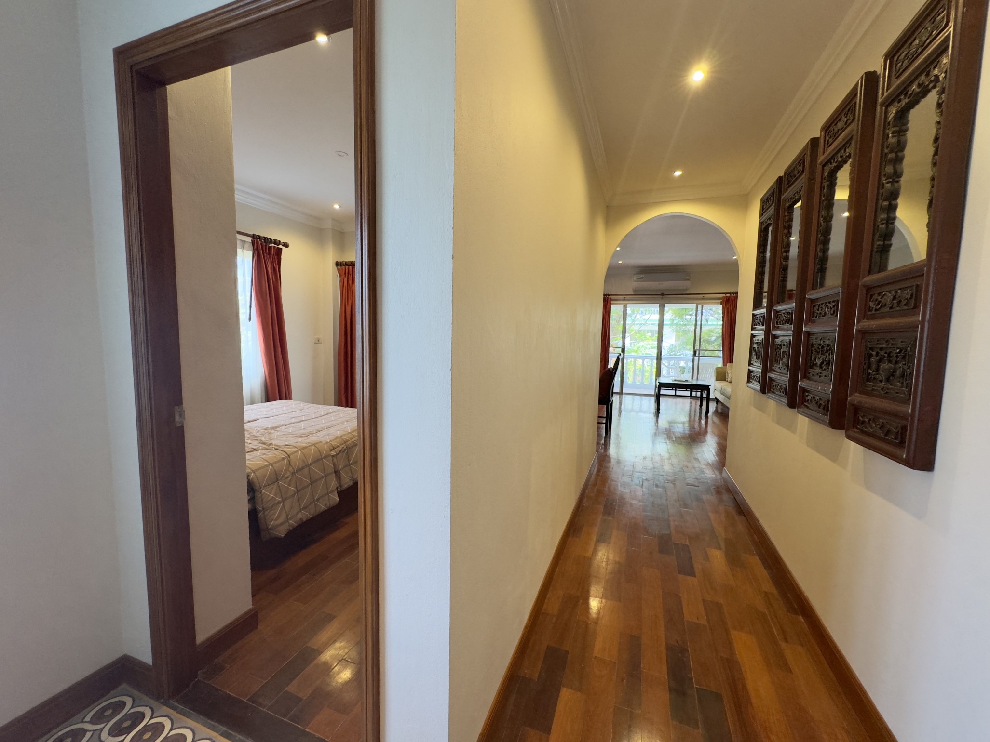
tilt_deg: -5.2
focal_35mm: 14
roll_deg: -1.3
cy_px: 371
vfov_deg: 85.7
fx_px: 400
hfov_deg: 102.1
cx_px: 495
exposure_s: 1/100
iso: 160
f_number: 2.2
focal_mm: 2.22
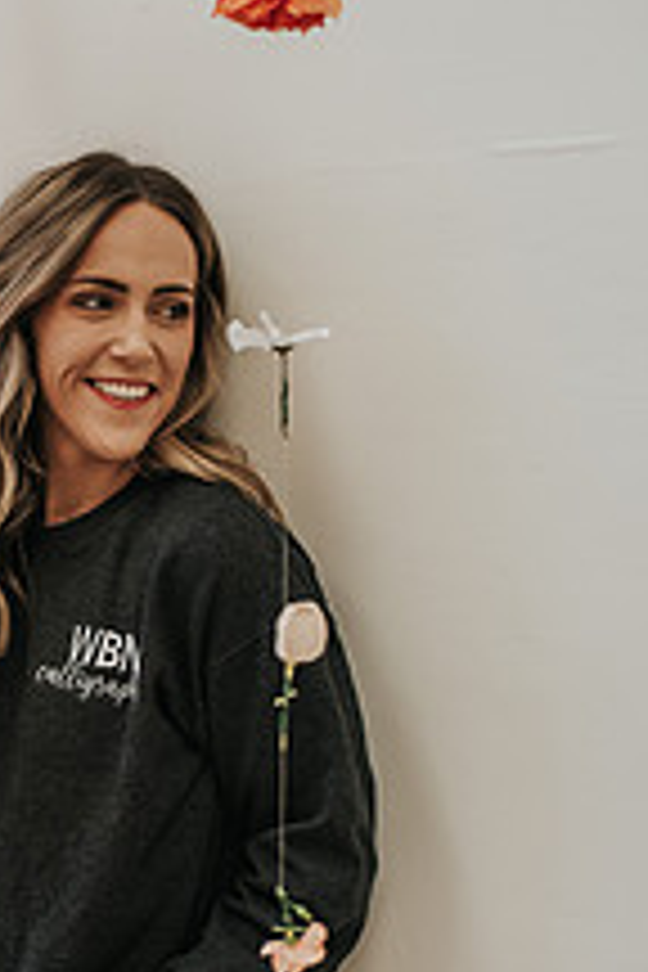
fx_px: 1971
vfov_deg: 27.6
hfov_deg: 18.4
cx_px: 68
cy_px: 634
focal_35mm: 73
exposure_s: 1/250
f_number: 2.8
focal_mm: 35
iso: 1000
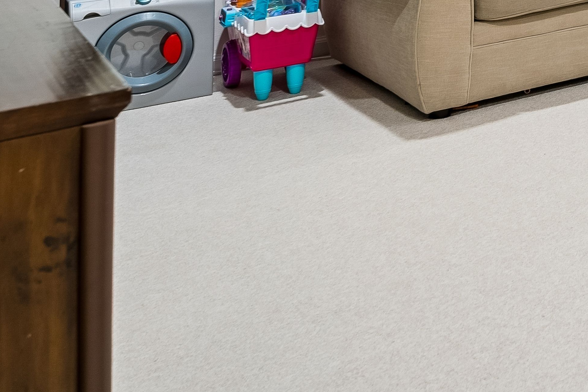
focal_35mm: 65
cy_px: -219
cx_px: 973
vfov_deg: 18.3
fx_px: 1062
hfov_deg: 22.6
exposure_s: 1/3.33
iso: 400
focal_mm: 18
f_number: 6.3
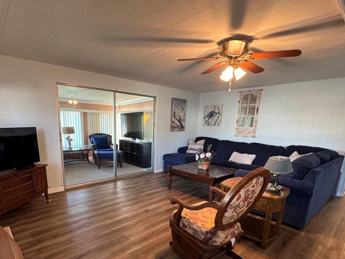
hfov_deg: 81.4
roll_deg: -1.3
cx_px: 152
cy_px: 167
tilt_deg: -12.5
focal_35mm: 20
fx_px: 199
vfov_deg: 64.7
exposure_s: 1/60
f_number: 2.2
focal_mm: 2.22
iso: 400
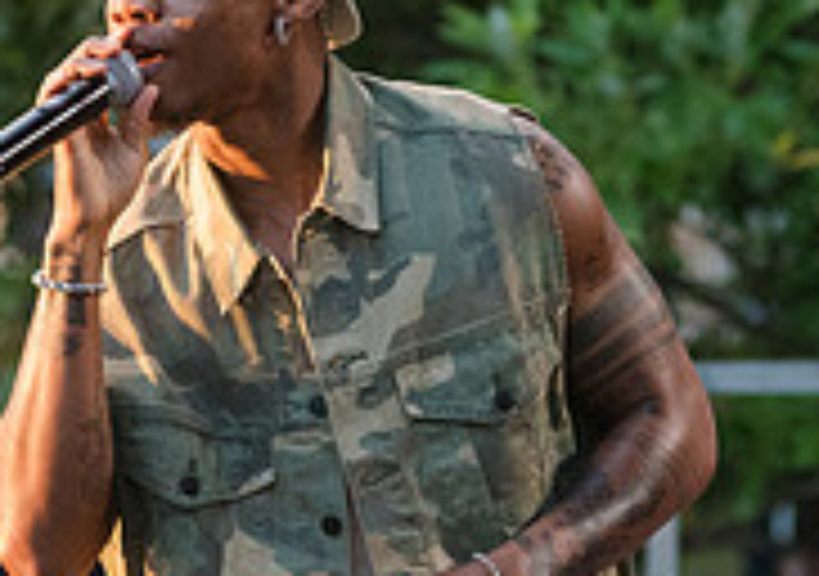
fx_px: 9349
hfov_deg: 5.0
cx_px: 345
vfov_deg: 3.5
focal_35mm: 404
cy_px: 287
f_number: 4
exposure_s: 1/400
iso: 4000
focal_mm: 120
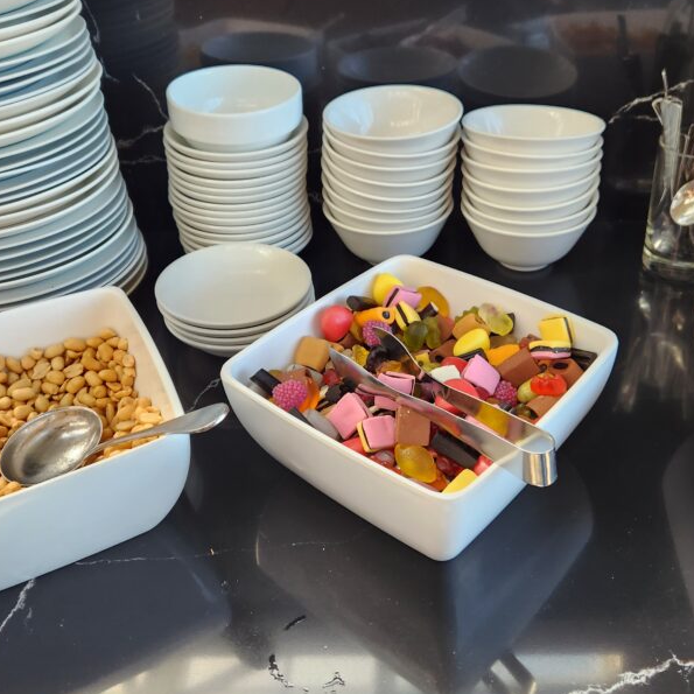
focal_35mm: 35
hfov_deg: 47.1
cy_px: 300
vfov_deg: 47.1
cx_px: 400
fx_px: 794
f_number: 1.8
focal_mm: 5.4
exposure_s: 1/180
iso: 125
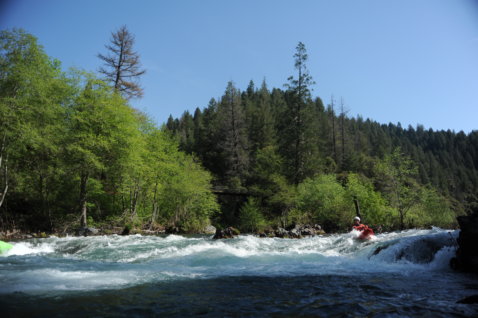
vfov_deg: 46.3
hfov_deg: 65.5
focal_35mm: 28
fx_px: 372
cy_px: 159
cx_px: 239
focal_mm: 28
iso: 200
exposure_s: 1/1250
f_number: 5
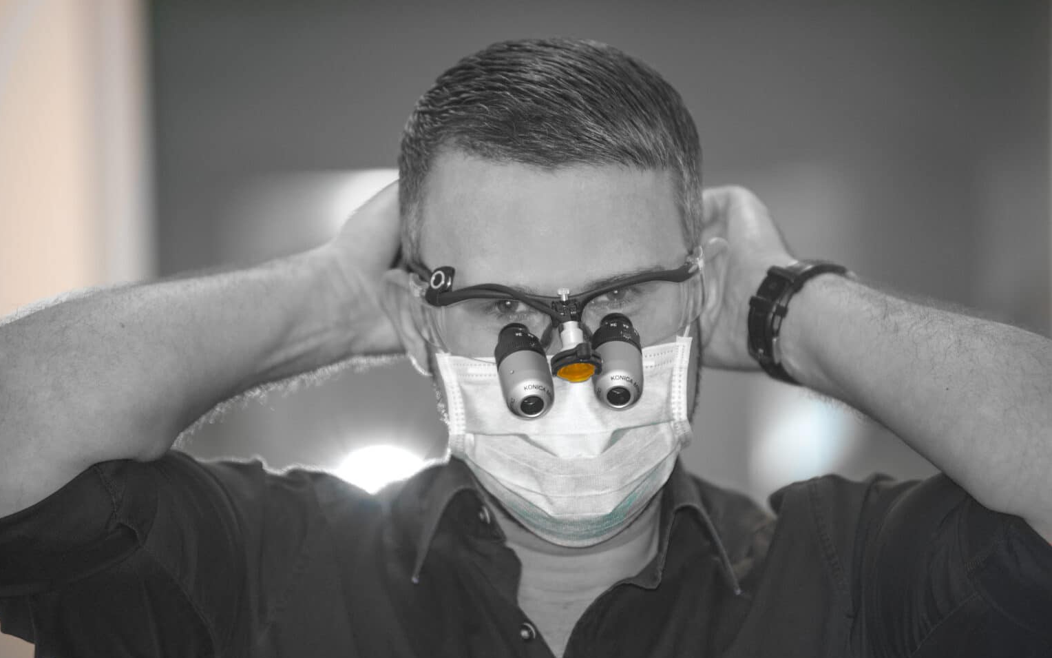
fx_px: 5877
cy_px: 348
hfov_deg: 10.2
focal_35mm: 205
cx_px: 524
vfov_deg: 6.4
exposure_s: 1/200
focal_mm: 200
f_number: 3.5
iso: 320
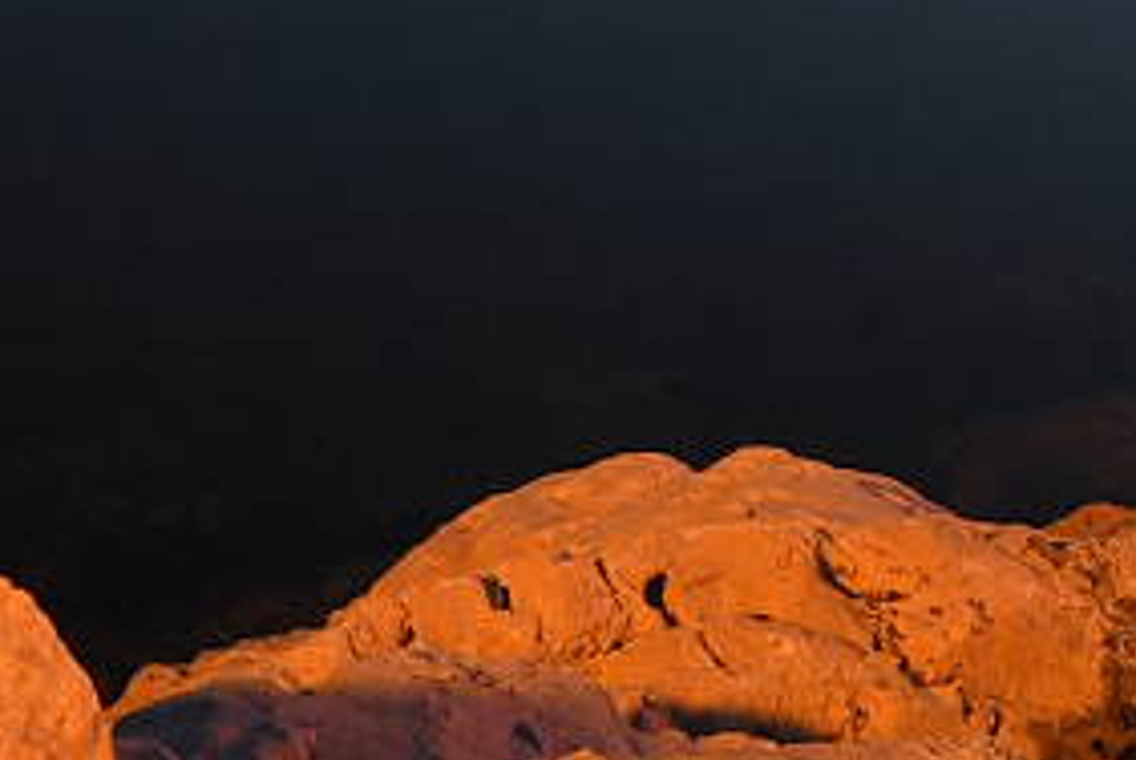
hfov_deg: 18.8
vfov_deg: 12.0
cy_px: -481
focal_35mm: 108
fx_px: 3411
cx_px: 315
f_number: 10
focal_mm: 13
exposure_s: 1.6
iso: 640
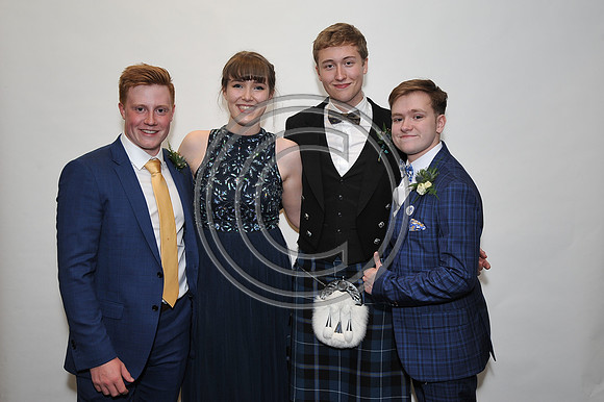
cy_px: 201
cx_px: 302
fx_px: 704
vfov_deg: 31.9
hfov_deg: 46.4
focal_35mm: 42
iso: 800
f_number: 6.3
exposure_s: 1/60
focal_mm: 42
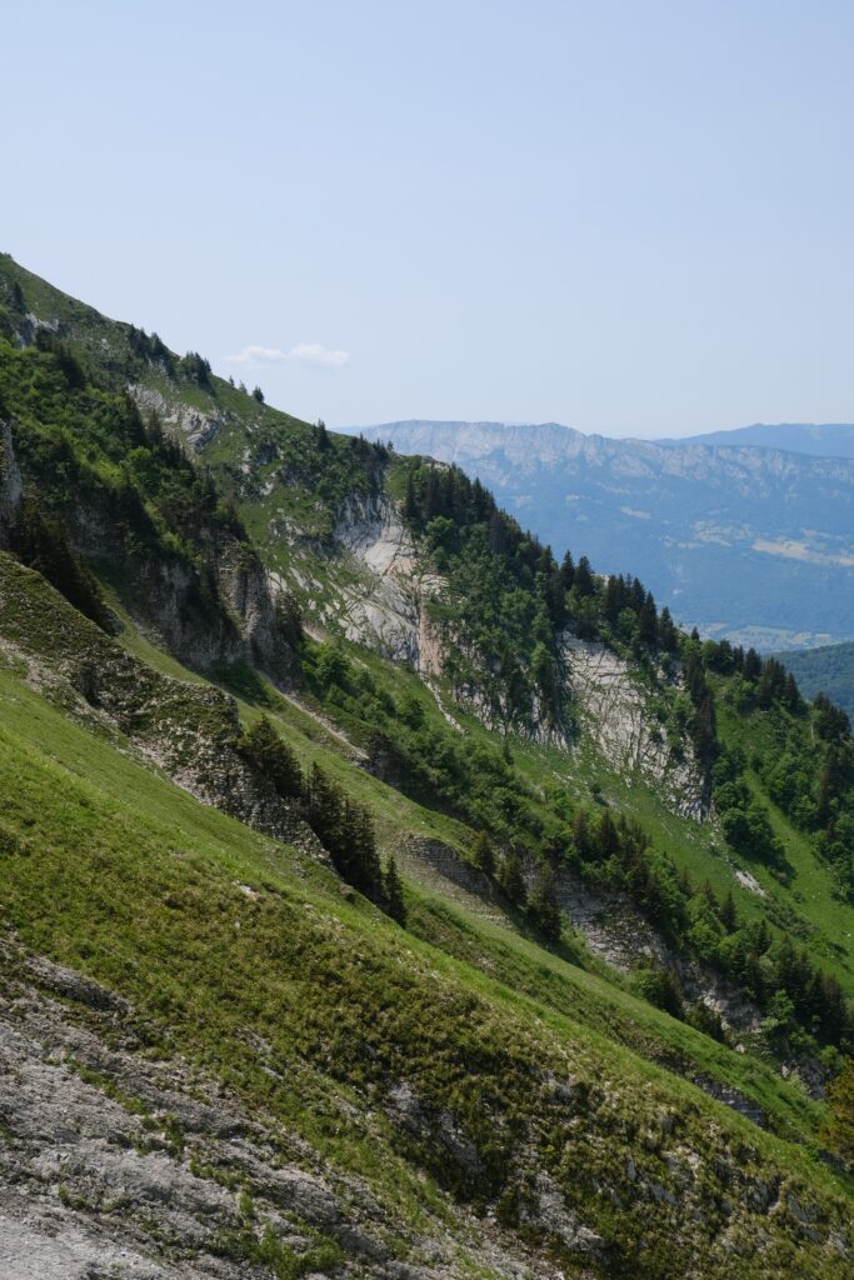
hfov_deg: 42.3
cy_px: 640
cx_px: 427
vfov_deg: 60.3
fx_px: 1103
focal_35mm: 31
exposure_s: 1/950
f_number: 5.6
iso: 320
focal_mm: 20.9
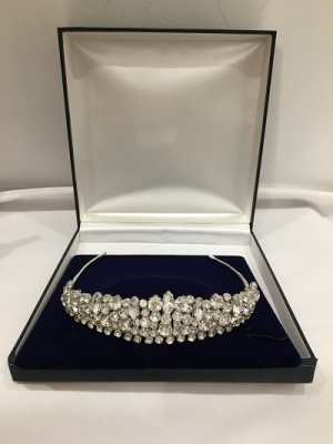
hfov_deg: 48.2
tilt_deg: -23.2
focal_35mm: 29
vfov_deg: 61.7
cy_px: 222
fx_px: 372
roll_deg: +0.4
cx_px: 166
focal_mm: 4.15
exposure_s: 1/33
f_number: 2.2
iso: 80
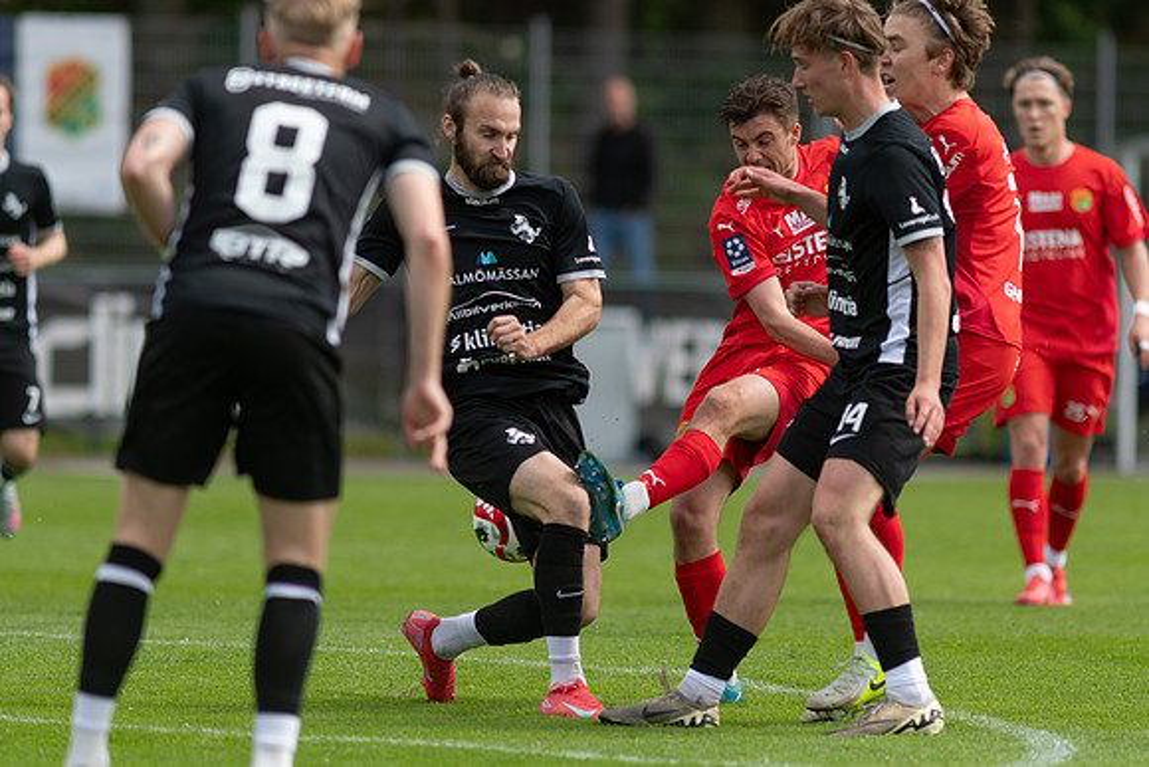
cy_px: 384
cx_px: 574
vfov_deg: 3.1
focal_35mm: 450
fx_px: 14365
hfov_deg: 4.6
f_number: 3.2
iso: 180
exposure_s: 1/2500
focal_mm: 300
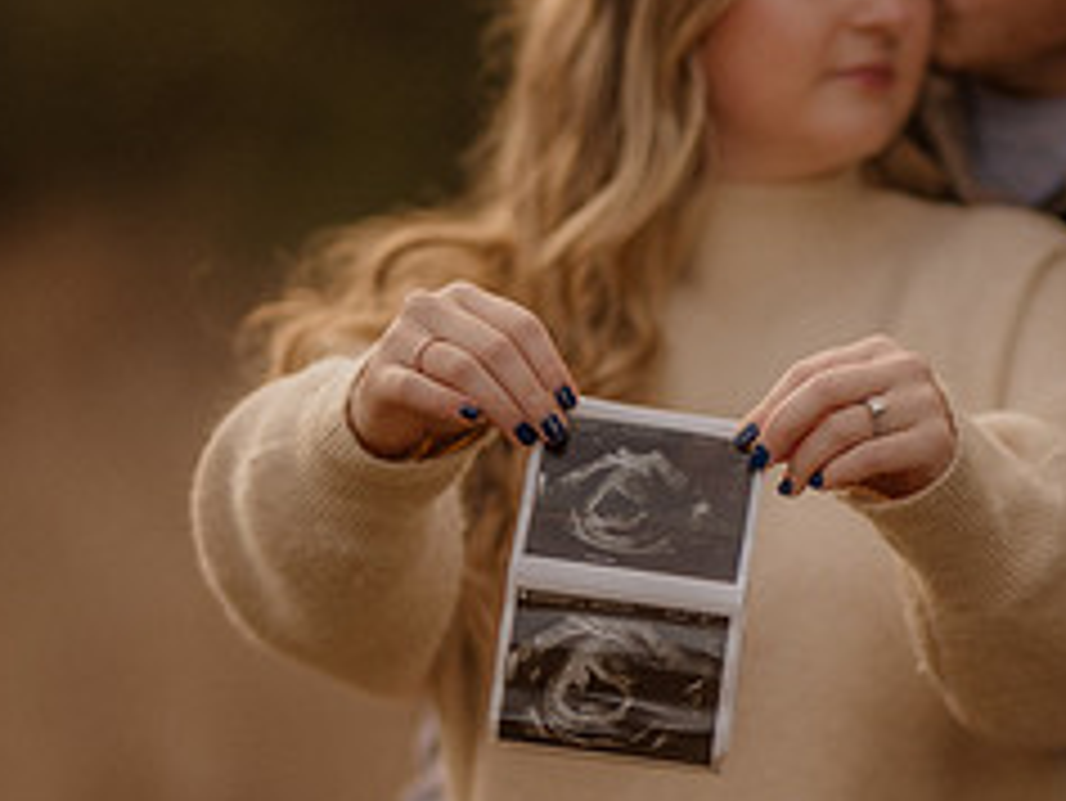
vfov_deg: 7.4
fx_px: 6162
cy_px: 538
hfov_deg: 9.9
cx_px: 666
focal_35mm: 200
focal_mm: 85
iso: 320
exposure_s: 1/1000
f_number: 1.4
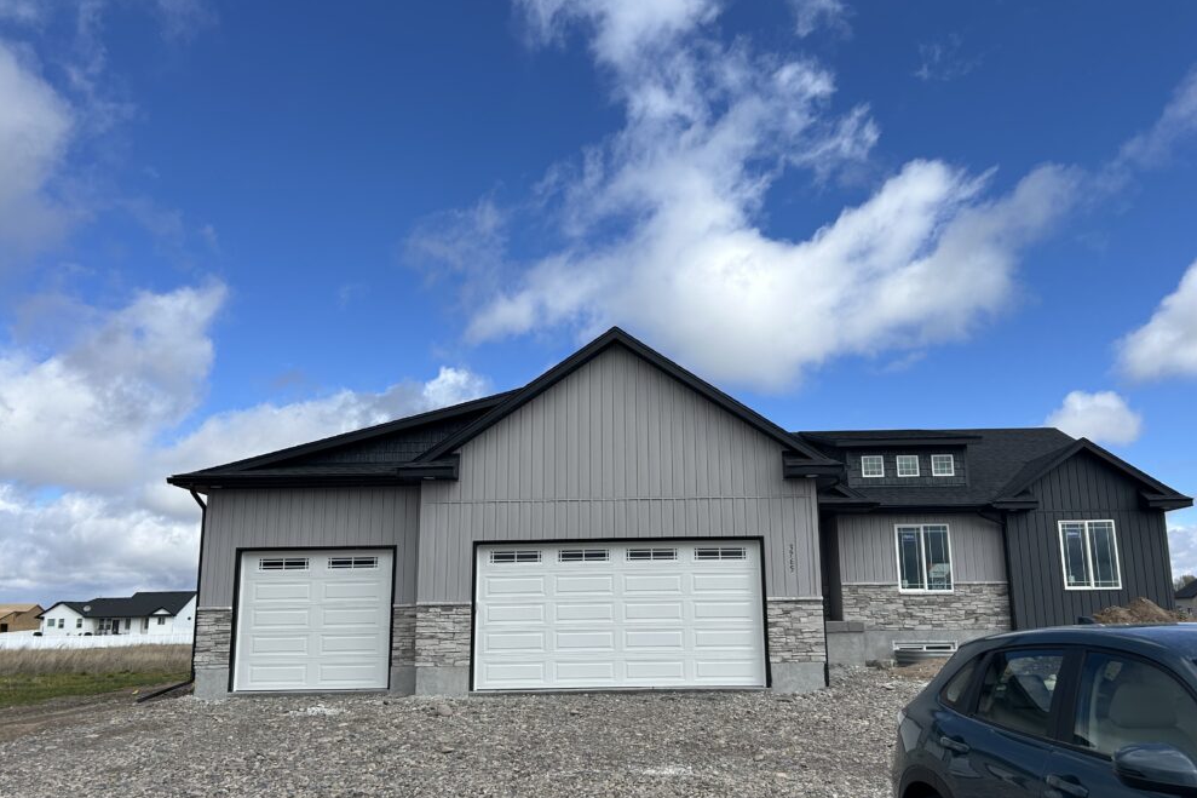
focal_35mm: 28
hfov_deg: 65.5
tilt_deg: +10.3
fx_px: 931
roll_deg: +1.3
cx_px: 617
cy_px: 441
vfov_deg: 46.3
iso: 50
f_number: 1.5
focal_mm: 5.7
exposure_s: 1/5882
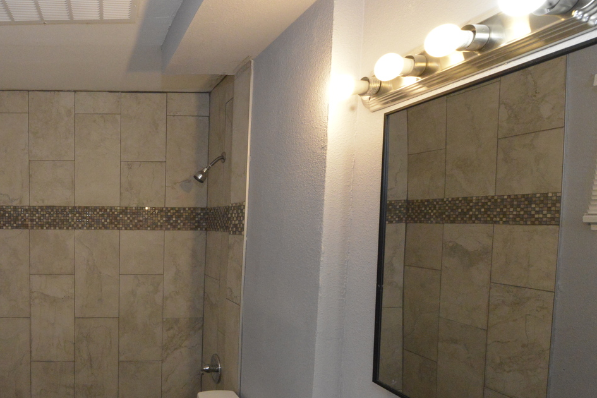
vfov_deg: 52.3
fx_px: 398
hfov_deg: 64.7
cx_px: 92
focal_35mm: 24
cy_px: 260
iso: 6400
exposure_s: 1/200
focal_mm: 14
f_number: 11
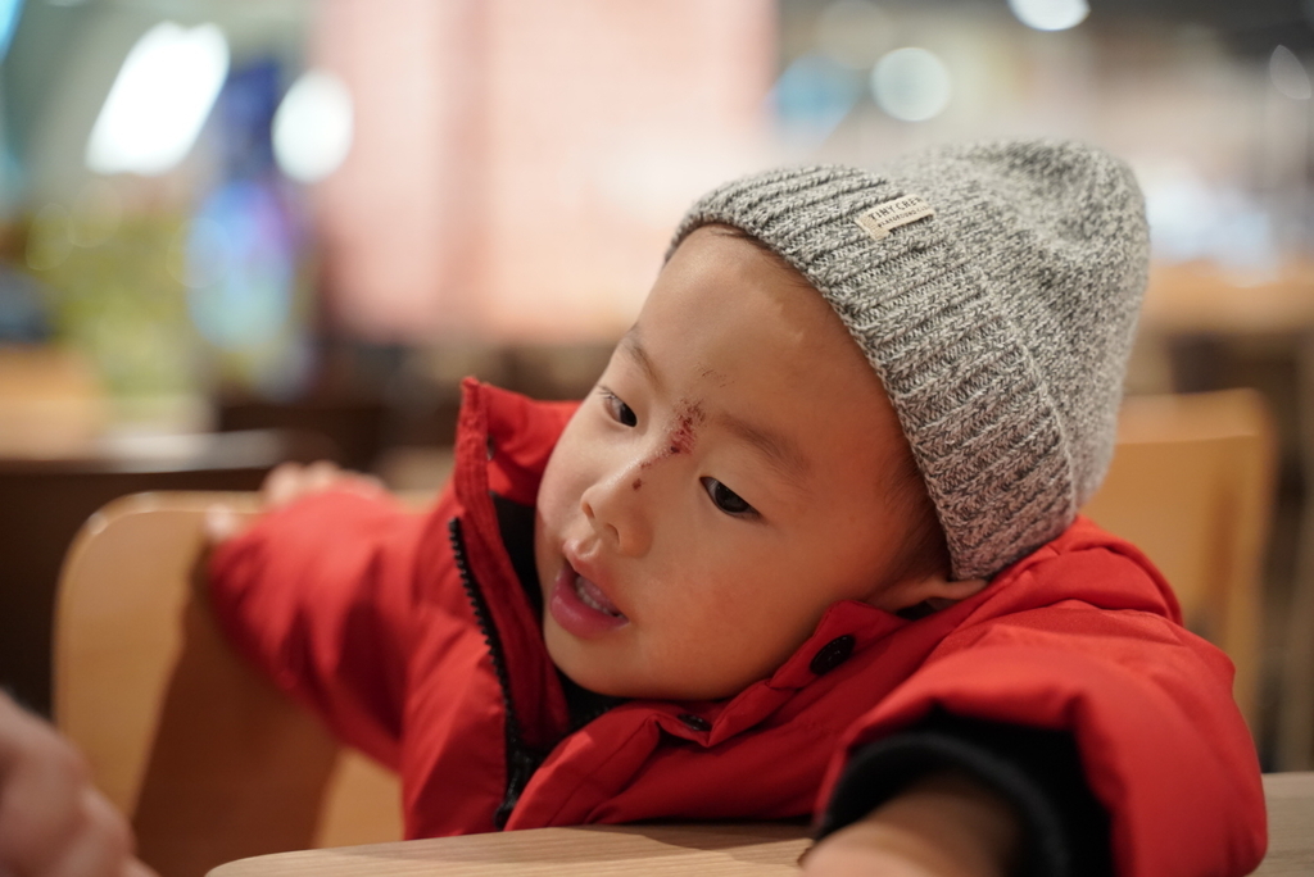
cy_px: 438
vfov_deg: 18.2
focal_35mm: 75
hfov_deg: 27.0
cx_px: 657
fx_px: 2739
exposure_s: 1/320
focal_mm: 75
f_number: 2.8
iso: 4000
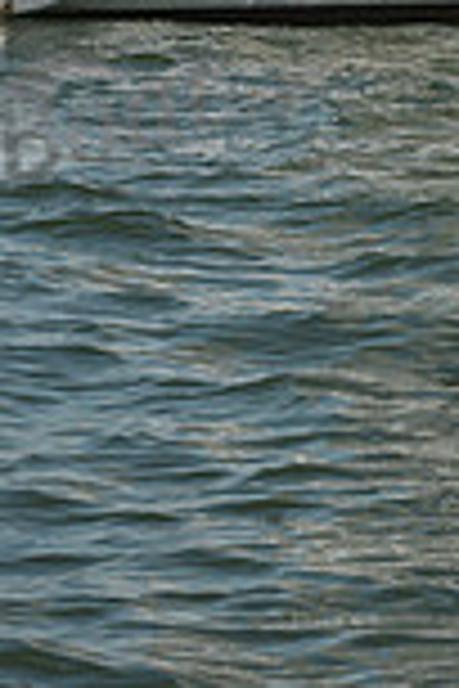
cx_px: 578
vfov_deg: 7.5
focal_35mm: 265
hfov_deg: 5.2
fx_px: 5068
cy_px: -607
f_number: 9
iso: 320
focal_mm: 70
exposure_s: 1/1250
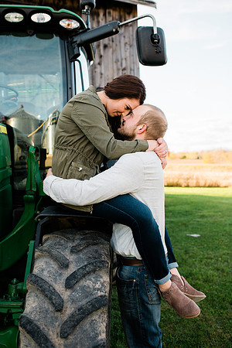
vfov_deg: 54.4
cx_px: 116
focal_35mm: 35
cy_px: 174
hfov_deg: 37.9
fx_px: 338
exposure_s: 1/640
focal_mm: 35
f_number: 3.2
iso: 200
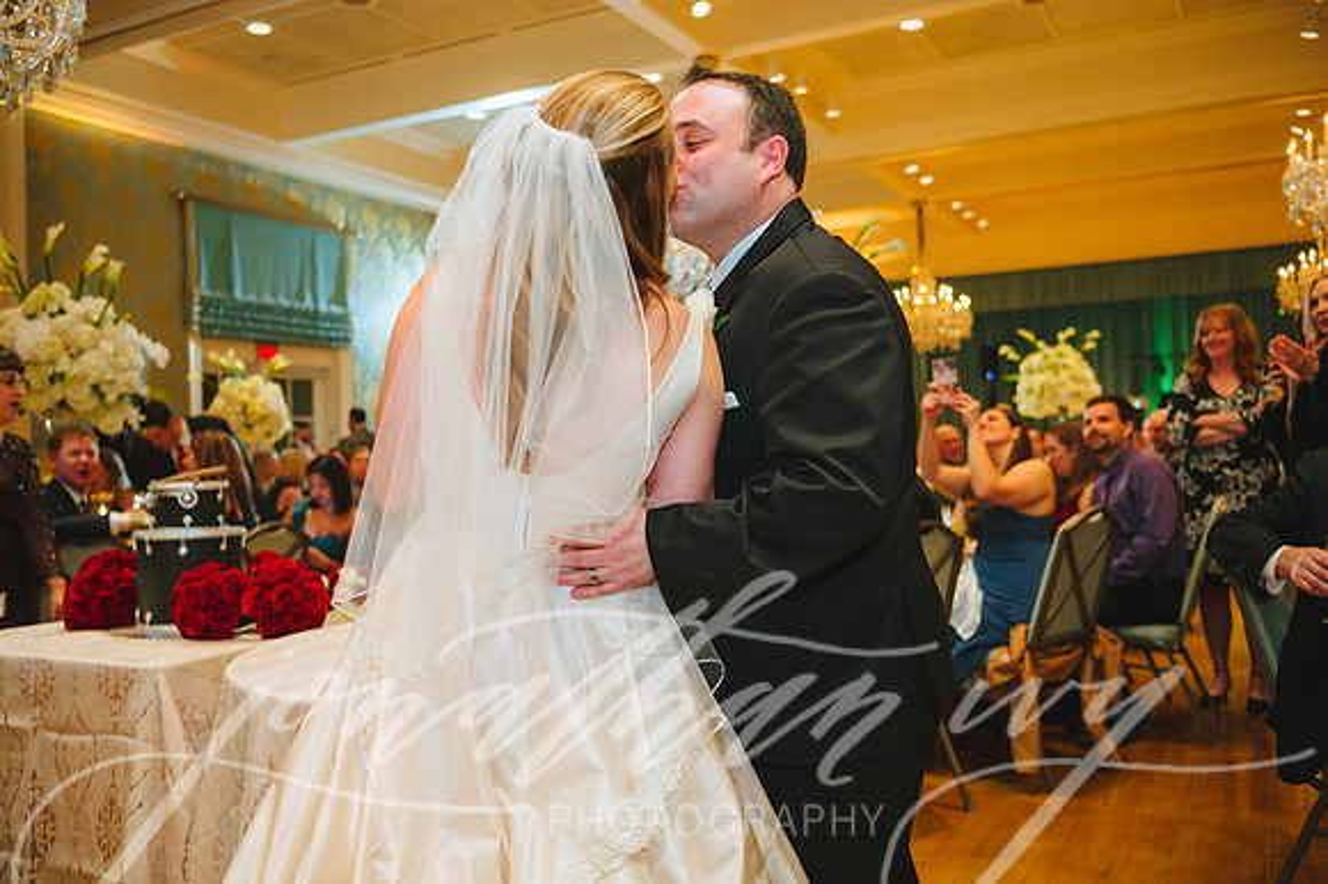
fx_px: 1180
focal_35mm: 32
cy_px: 442
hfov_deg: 58.7
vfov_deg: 41.1
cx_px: 664
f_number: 2.8
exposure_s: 1/60
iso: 1250
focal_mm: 32
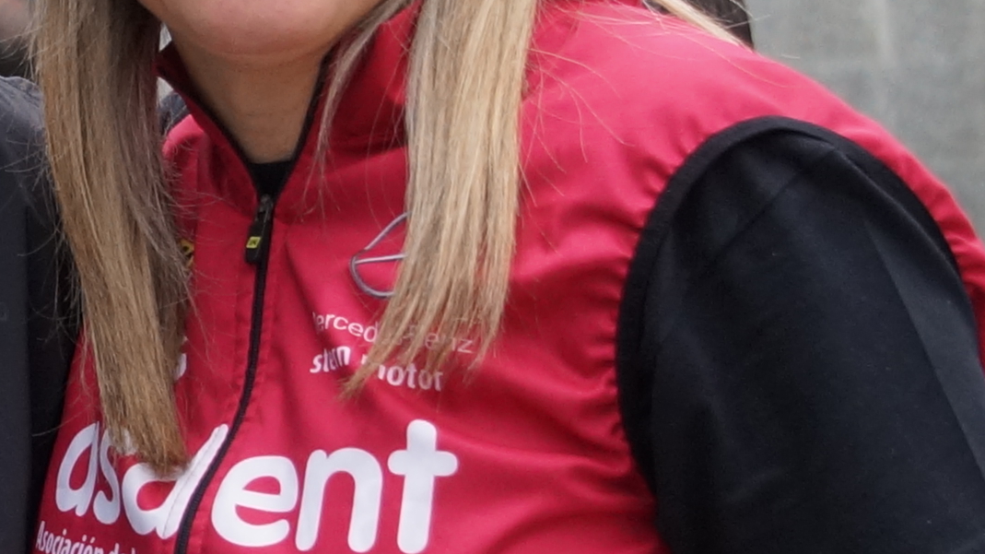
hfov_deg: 13.0
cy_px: 193
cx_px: -76
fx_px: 4231
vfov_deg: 7.5
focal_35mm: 162
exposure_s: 1/2000
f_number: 4
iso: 640
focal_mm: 28
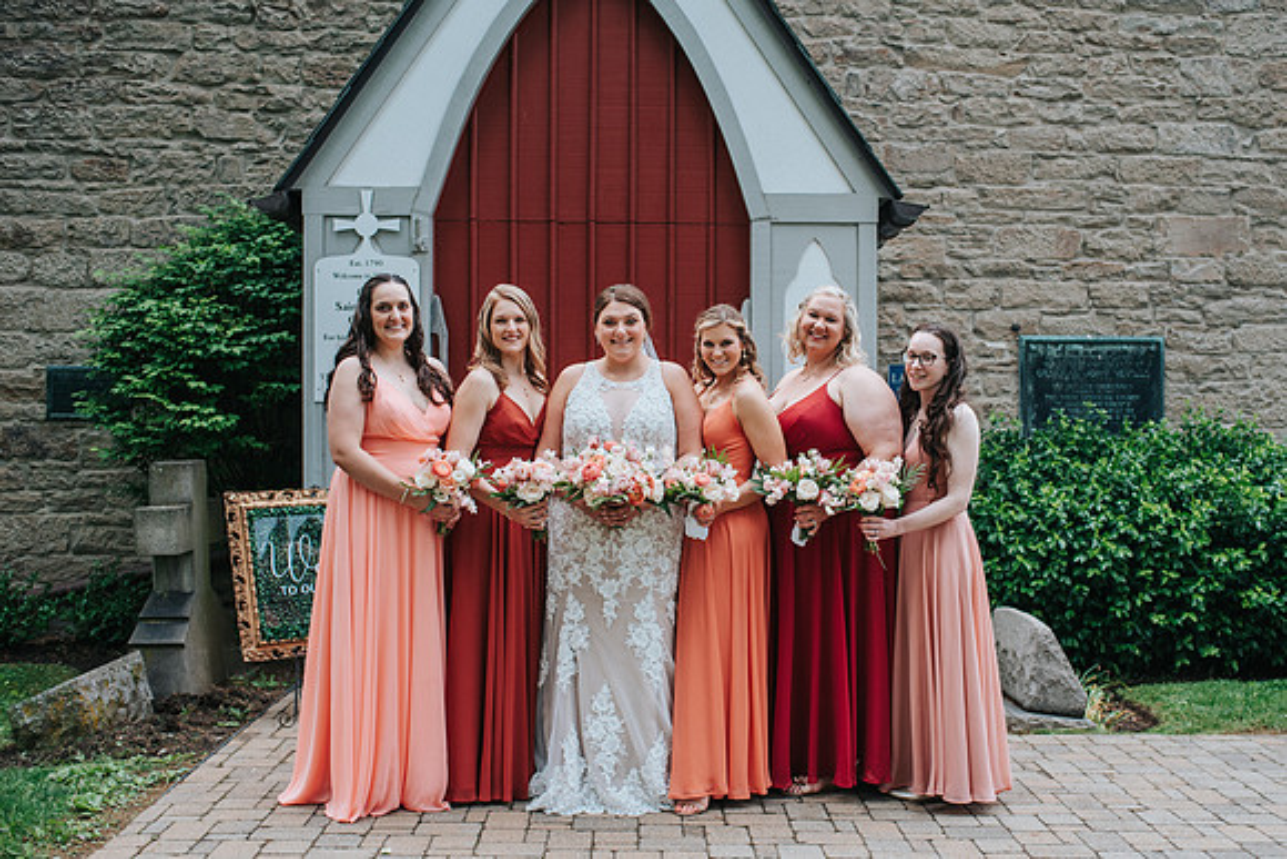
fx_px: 1447
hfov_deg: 47.9
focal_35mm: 40
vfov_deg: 33.0
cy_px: 455
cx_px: 710
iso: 500
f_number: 3.2
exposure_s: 1/1250
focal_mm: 35
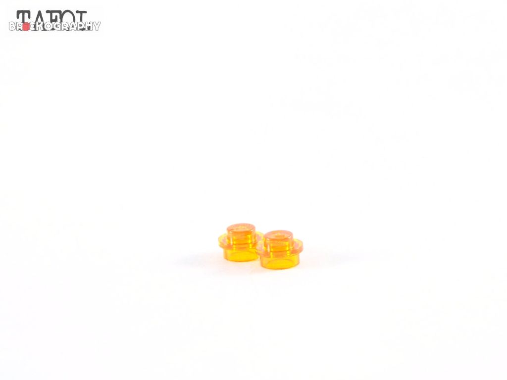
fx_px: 1714
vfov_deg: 12.7
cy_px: 190
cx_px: 254
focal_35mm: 117
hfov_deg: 16.8
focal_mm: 19.4
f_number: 3.6
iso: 400
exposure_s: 1/60
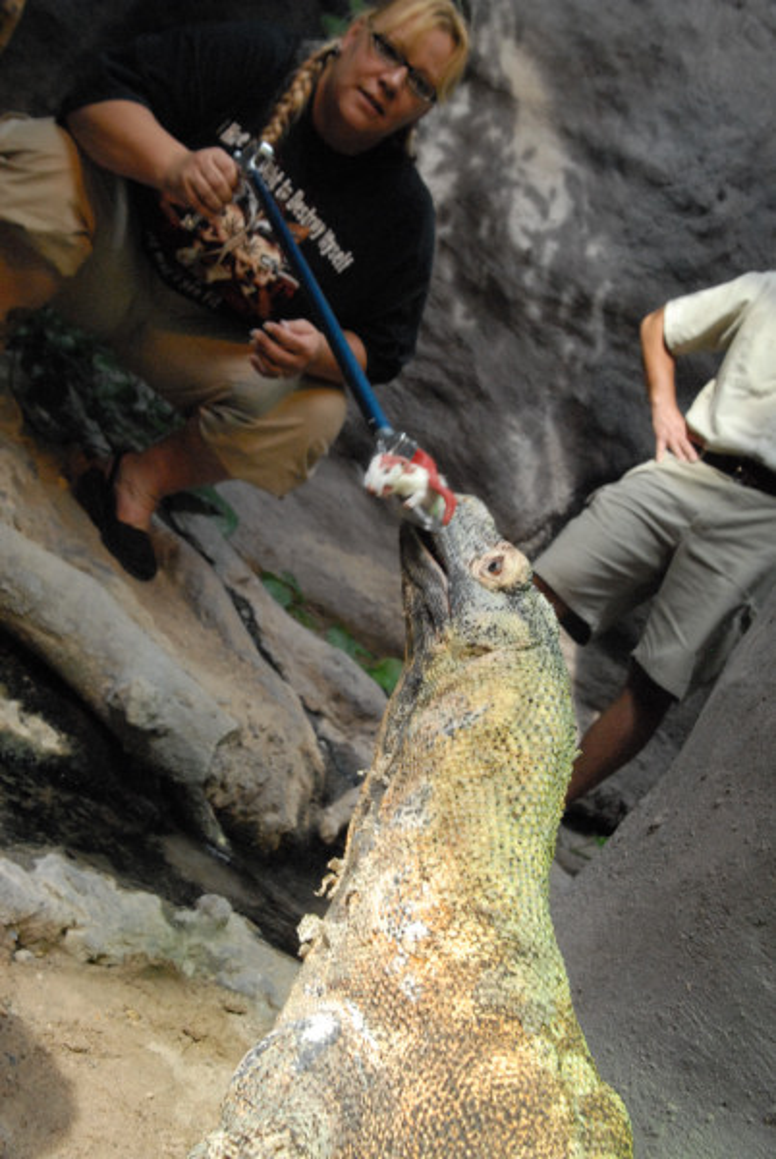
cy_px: 580
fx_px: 1353
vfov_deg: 46.3
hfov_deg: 32.0
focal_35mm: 42
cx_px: 388
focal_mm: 28
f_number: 6.3
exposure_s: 1/180
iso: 1600
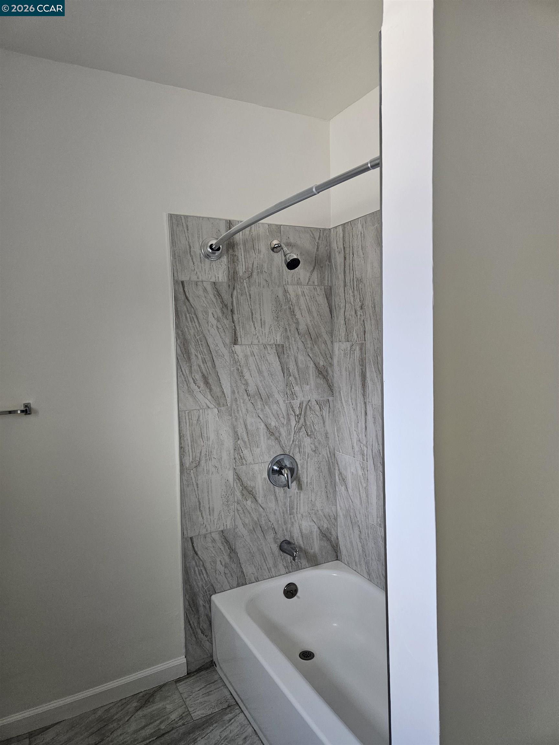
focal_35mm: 23
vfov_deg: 73.9
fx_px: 495
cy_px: 372
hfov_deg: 58.9
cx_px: 280
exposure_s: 1/120
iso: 320
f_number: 1.8
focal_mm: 5.4
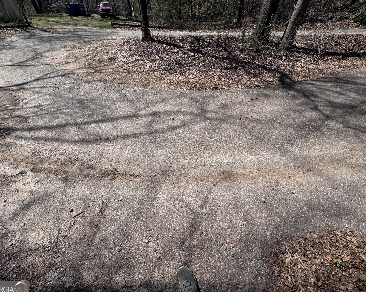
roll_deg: -6.2
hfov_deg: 96.8
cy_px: 146
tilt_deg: -40.1
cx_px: 185
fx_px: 162
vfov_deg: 84.0
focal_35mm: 15
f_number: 2.2
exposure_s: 1/1832
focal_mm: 2.22
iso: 50
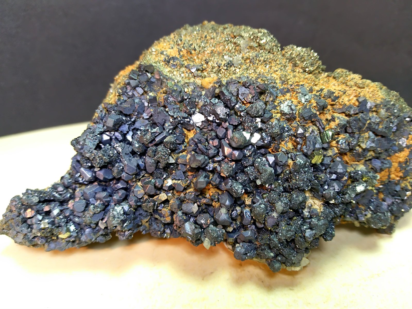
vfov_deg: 53.1
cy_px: 154
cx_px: 206
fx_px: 309
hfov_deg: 67.3
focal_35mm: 26
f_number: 2
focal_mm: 3.54
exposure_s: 1/33.3
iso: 111
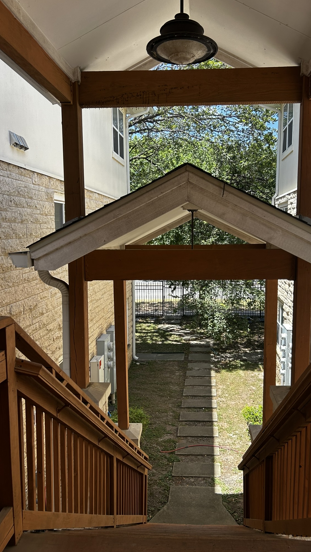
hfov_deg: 40.0
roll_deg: -0.4
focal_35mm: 29
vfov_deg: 66.1
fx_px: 425
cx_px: 185
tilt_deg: -7.3
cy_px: 281
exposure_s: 1/887
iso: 50
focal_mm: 5.7
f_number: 1.5
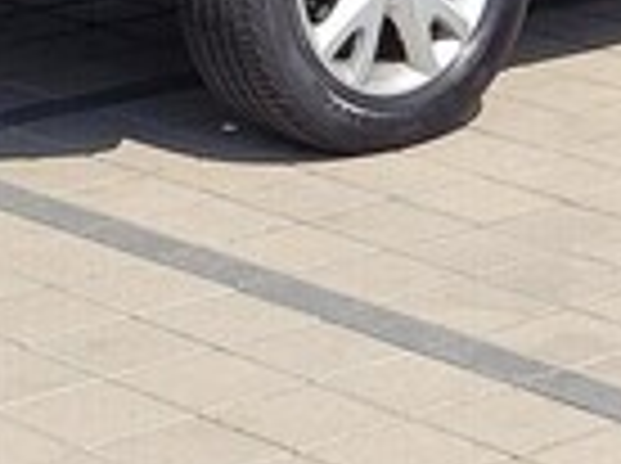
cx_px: 459
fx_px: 1862
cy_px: -439
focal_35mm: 104
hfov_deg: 18.8
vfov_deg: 12.6
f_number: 1.8
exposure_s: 1/2308
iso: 40
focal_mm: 5.4
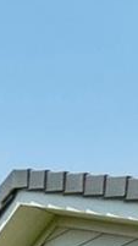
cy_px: 608
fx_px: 813
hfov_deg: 6.9
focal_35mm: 125
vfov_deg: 12.8
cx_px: 592
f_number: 8
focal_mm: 10
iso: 400
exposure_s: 1/1250
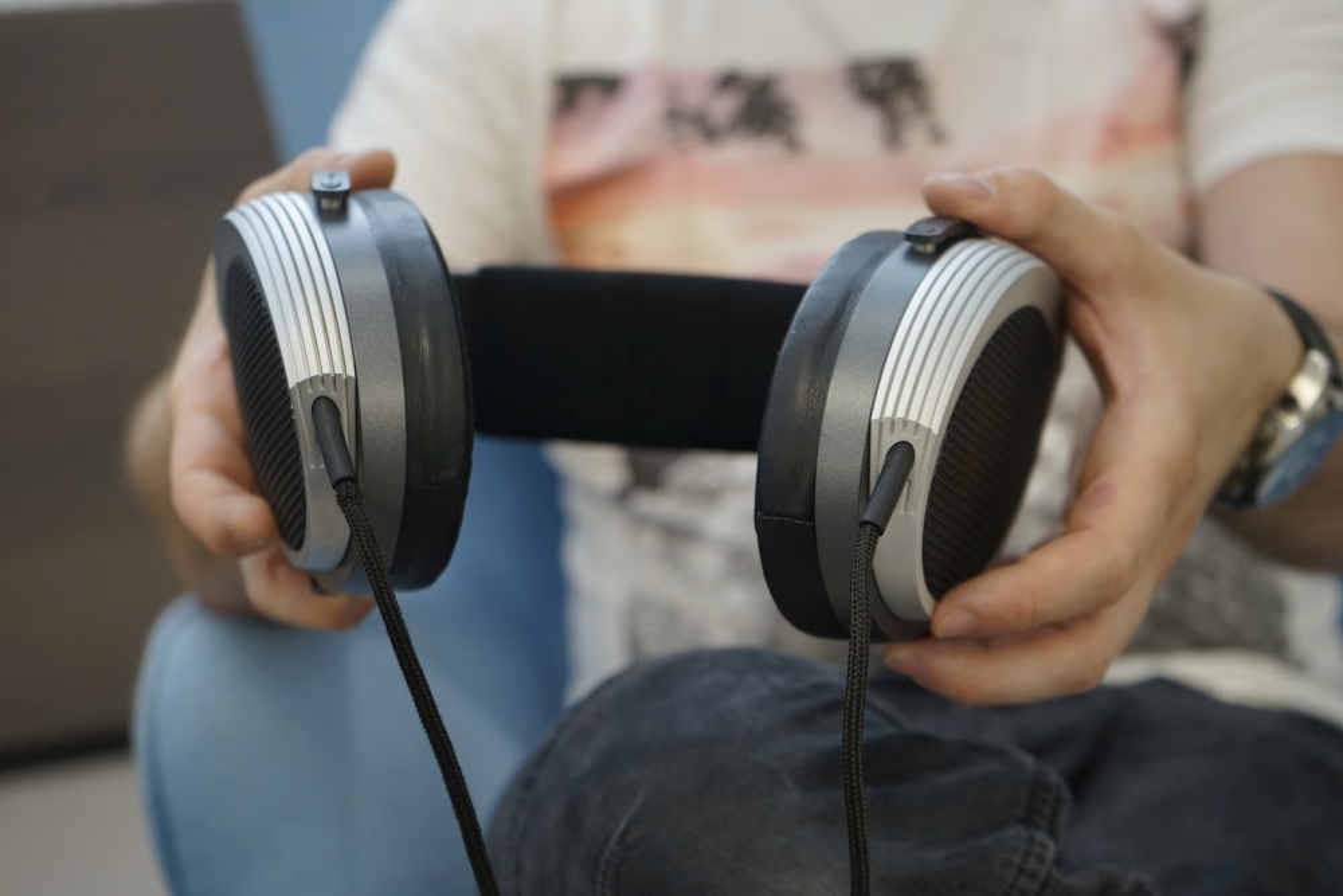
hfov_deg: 34.5
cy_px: 448
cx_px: 672
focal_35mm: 58
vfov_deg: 23.4
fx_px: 2164
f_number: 5
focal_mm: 58
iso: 1000
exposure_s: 1/160
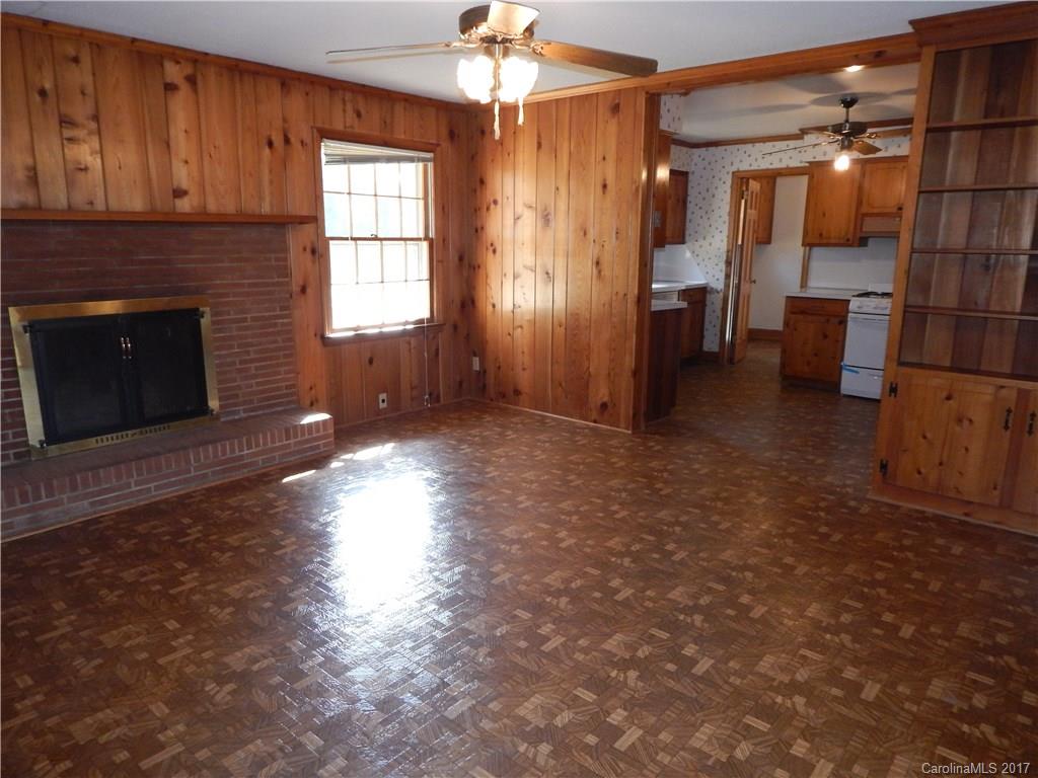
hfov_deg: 73.9
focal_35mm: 23
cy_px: 389
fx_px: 690
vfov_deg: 58.9
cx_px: 519
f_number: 3
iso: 400
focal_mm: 4
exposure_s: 1/50
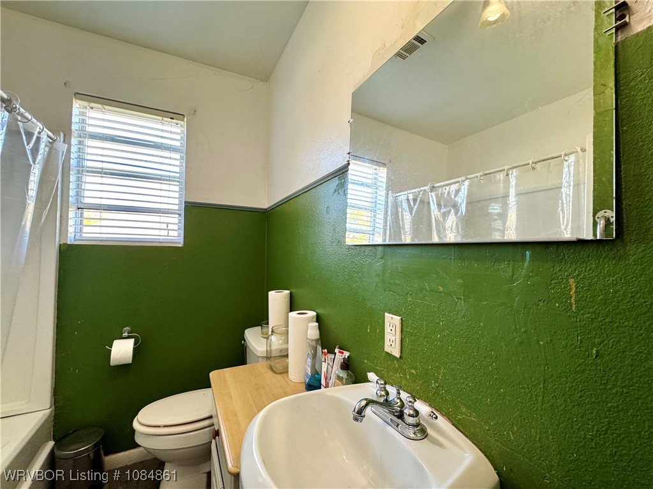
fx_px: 264
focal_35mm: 14
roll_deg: -4.3
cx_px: 326
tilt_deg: +2.6
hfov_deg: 102.1
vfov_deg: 85.6
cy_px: 244
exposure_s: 1/60
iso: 160
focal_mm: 2.22
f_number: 2.2
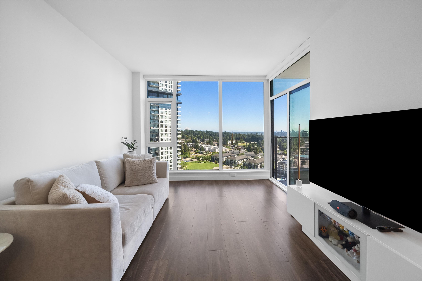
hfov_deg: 106.3
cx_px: 211
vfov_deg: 83.3
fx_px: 158
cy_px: 140
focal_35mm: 14
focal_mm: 9
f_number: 8
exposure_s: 1/25
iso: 500
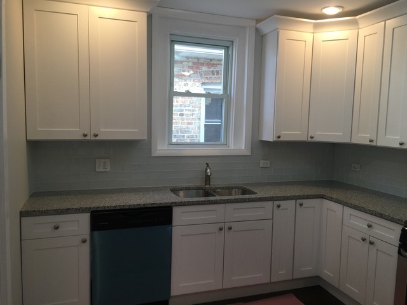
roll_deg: -1.6
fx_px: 341
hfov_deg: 61.7
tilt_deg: -5.7
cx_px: 204
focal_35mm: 29
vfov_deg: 48.2
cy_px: 152
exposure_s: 1/40
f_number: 2.2
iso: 32
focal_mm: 4.15
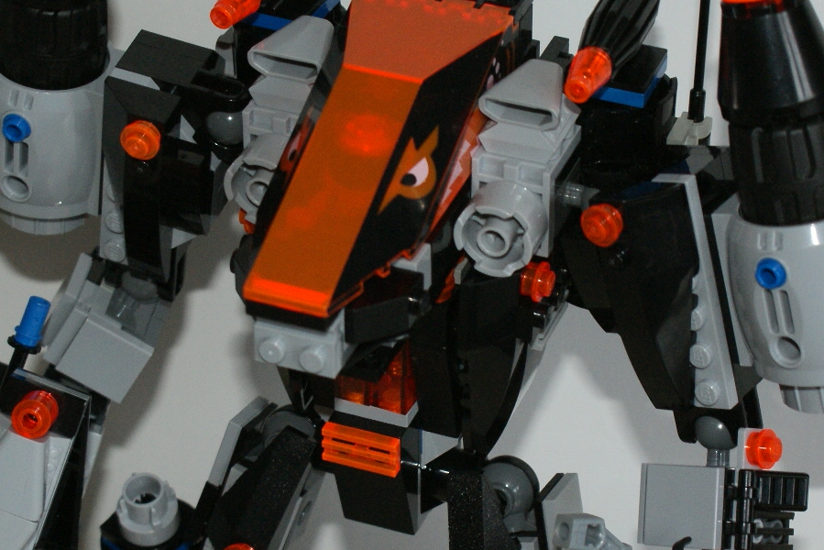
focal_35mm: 112
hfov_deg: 18.2
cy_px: 354
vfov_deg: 12.2
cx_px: 467
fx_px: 2566
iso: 400
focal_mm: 35
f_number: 5.6
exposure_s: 1/60
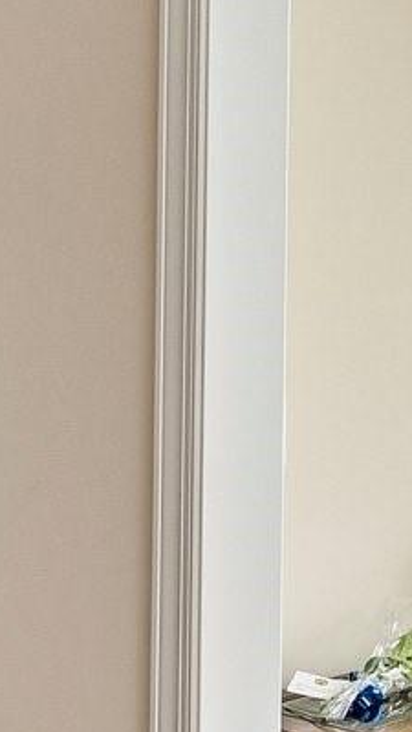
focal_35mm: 75
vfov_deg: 28.1
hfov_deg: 12.8
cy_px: 277
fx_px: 1457
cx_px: 956
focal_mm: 14
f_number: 8
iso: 100
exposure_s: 1/25
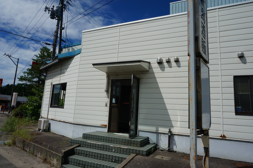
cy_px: 84
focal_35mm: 24
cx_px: 126
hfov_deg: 73.8
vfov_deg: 53.0
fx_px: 168
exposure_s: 1/320
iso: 100
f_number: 13
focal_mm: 16
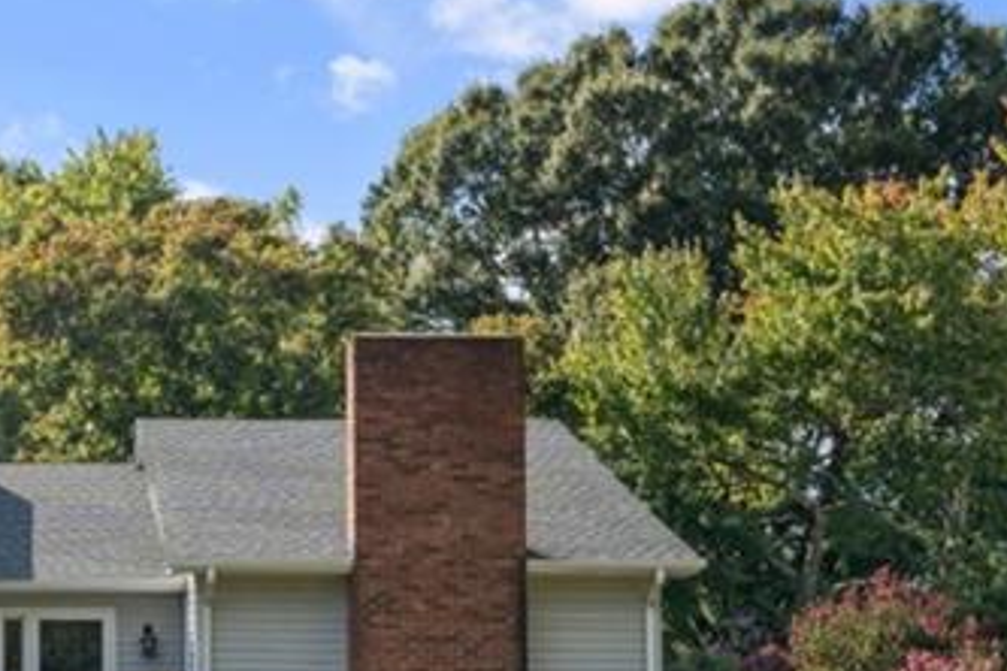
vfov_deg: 15.5
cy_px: 719
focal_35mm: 86
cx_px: -79
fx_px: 2405
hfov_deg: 22.4
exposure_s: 1/640
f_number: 8
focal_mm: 28
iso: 320
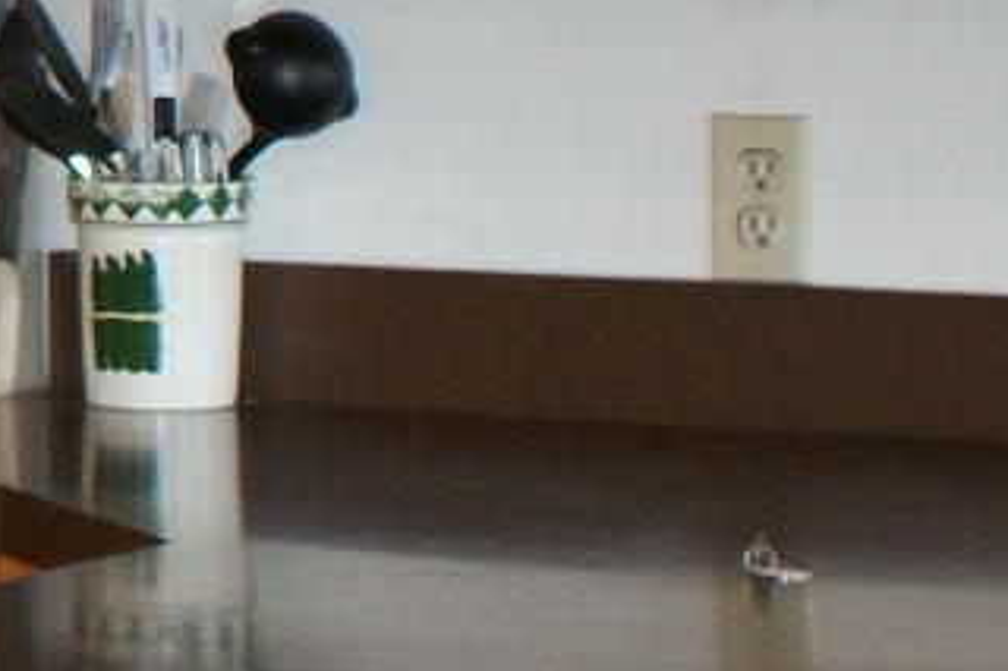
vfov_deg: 5.4
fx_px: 7052
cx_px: -1380
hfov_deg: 7.6
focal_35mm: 252
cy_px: -507
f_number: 5
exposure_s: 1/60
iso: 400
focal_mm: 28
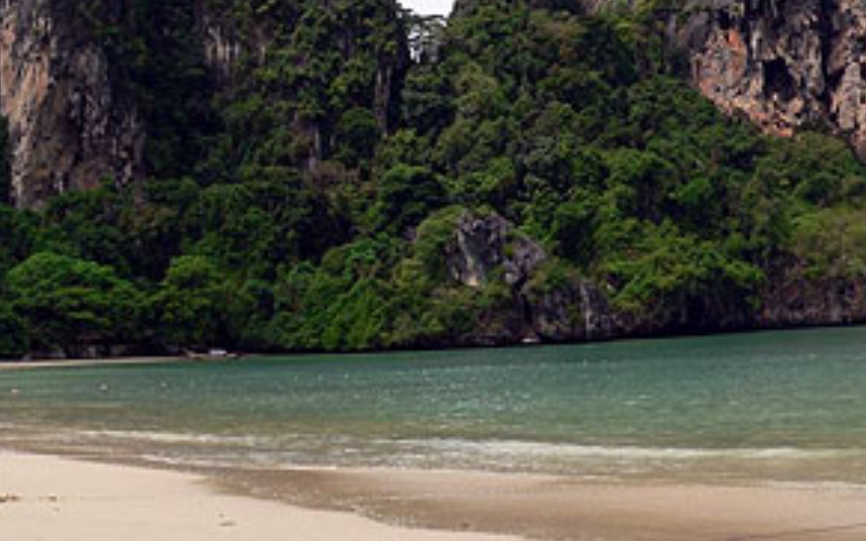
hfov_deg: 34.4
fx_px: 1393
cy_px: 116
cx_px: 539
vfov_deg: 21.8
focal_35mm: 59
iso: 80
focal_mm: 6
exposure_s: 1/500
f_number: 4.6
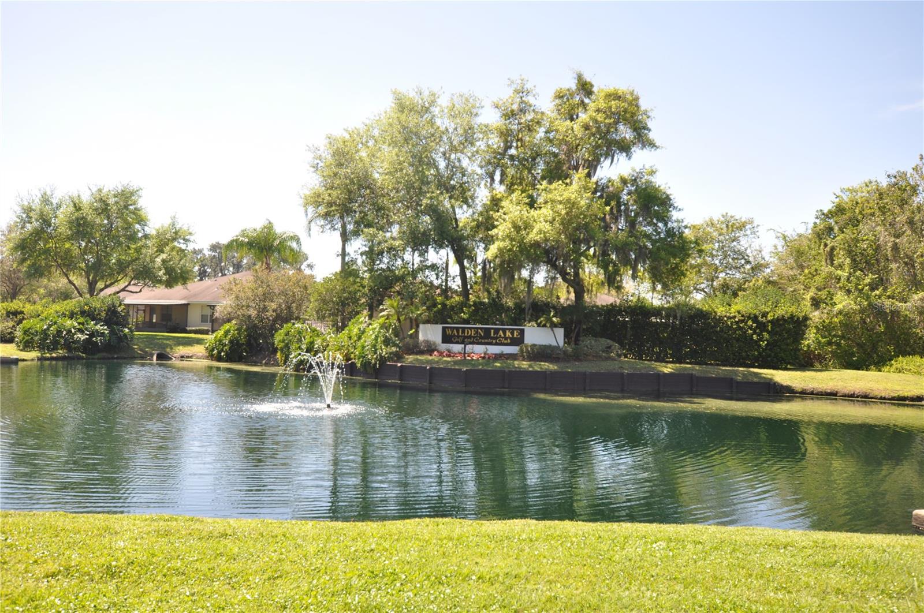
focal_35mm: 30
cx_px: 462
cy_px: 306
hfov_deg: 62.0
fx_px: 769
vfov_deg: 43.5
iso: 200
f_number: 7.1
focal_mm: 20
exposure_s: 1/200
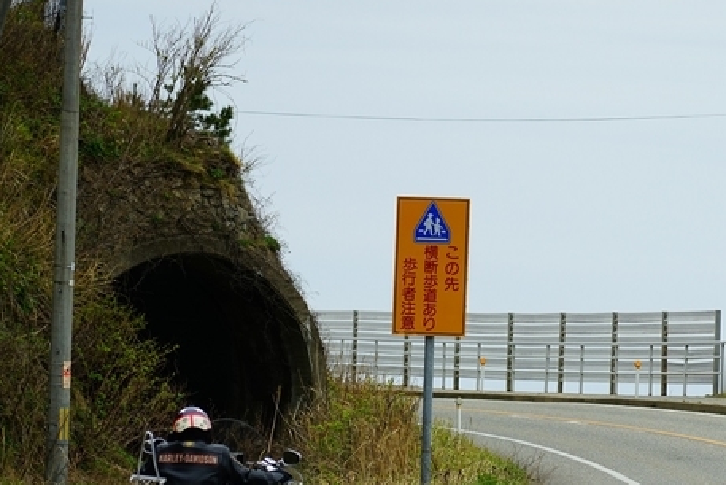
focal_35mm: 184
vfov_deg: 7.5
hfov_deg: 11.1
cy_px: 324
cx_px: 596
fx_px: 3712
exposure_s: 1/1500
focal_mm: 105
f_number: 4
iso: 200
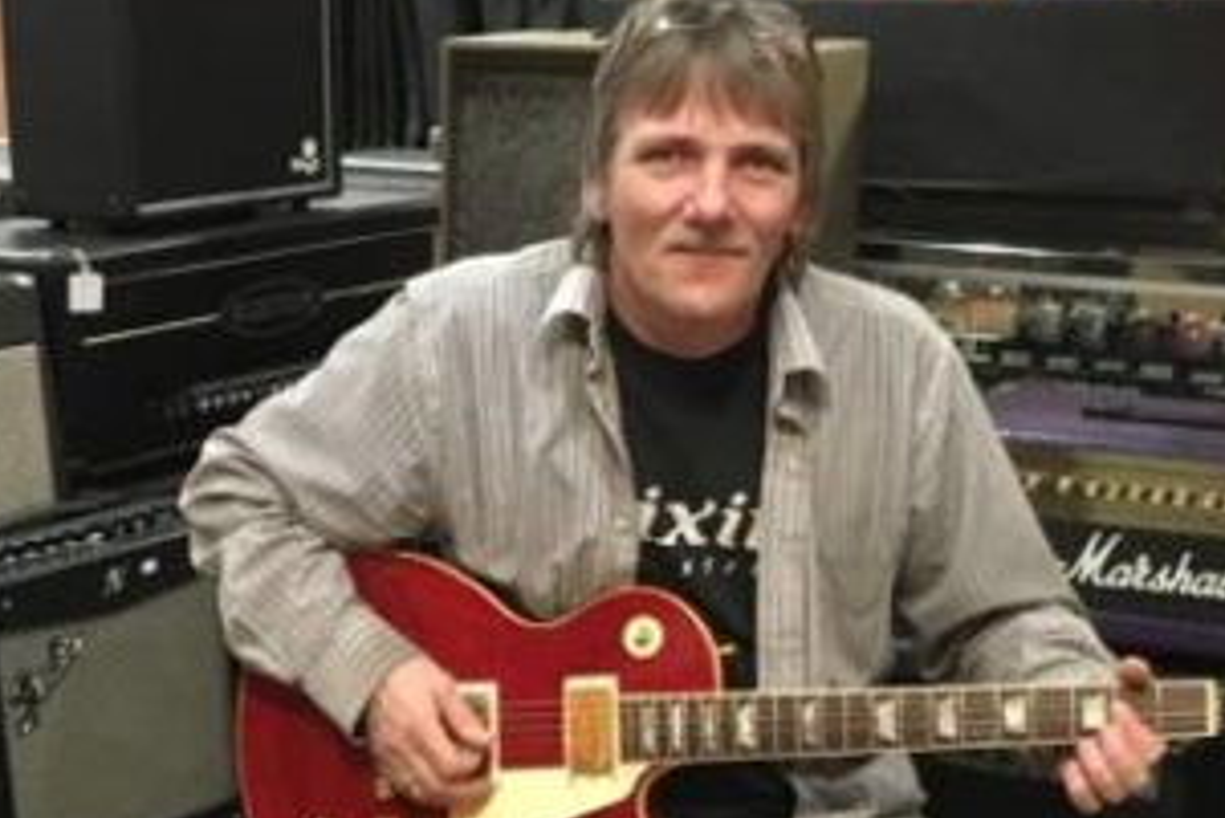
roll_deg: +1.2
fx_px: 2621
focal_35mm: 77
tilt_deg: -16.8
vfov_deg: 17.5
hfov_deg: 26.1
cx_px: 391
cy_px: 733
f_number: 2.2
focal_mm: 4.15
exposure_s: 1/15
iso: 250
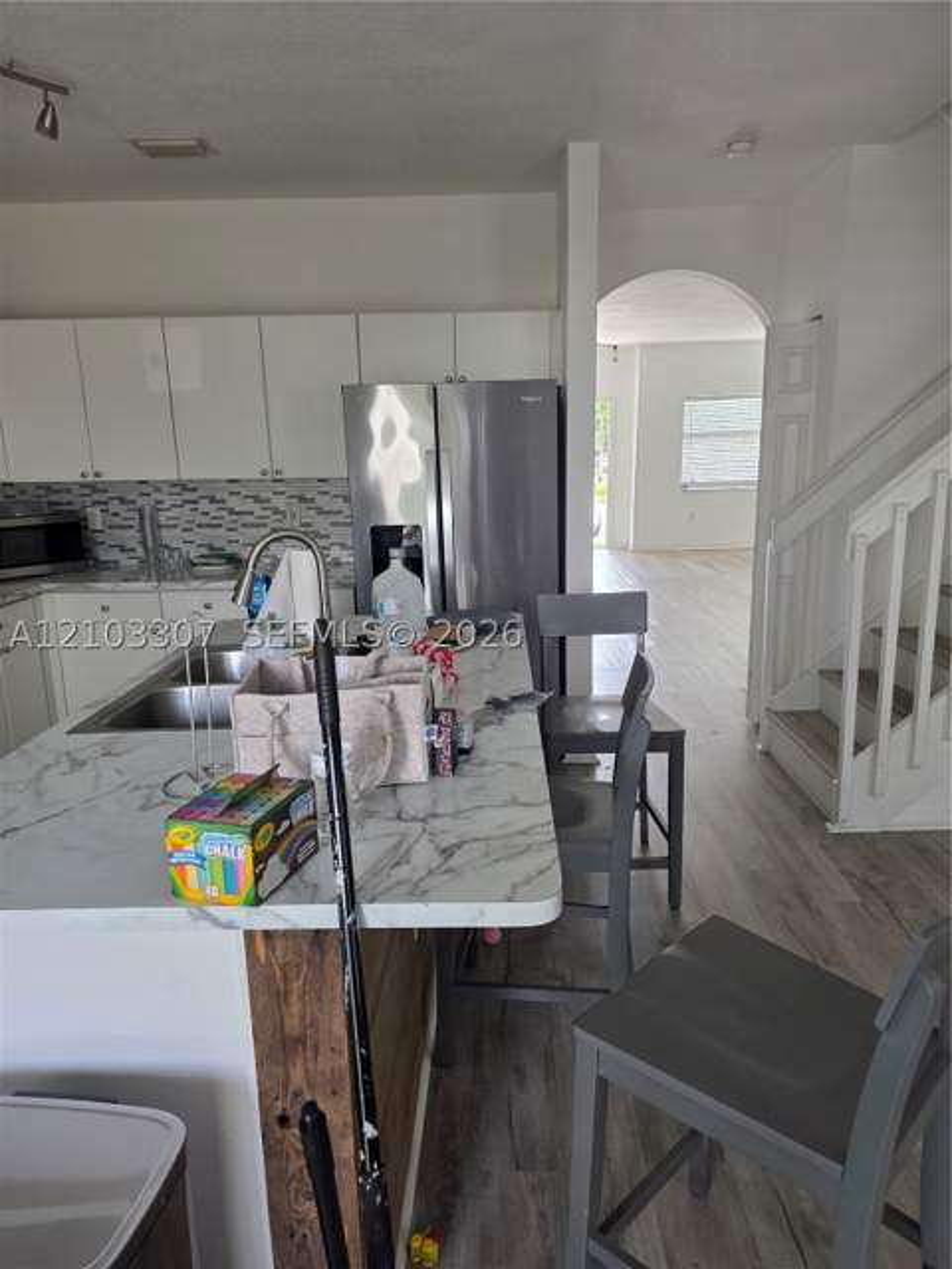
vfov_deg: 73.9
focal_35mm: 23
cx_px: 476
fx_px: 843
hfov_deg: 58.9
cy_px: 634
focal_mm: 6.25
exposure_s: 1/180
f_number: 1.7
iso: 125
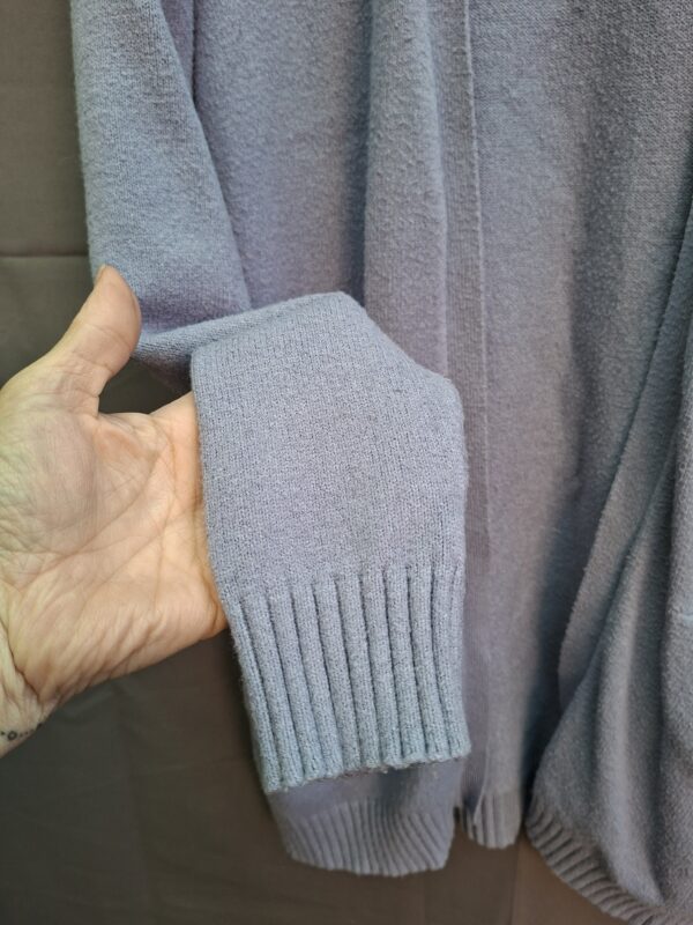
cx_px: 346
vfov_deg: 73.9
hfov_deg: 58.9
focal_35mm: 23
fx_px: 614
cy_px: 462
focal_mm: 5.54
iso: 100
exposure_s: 1/100
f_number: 1.8
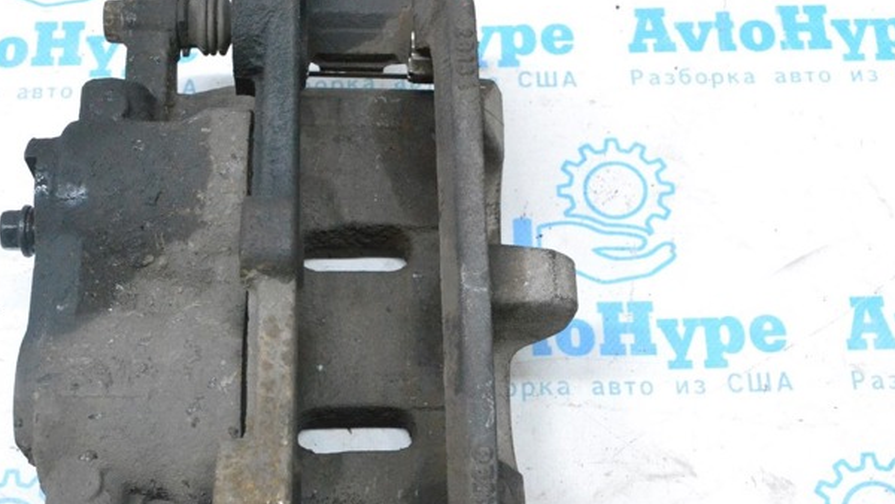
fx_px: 1153
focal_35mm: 49
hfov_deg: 42.4
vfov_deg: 24.6
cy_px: 300
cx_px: 422
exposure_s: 1/160
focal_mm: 29
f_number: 9
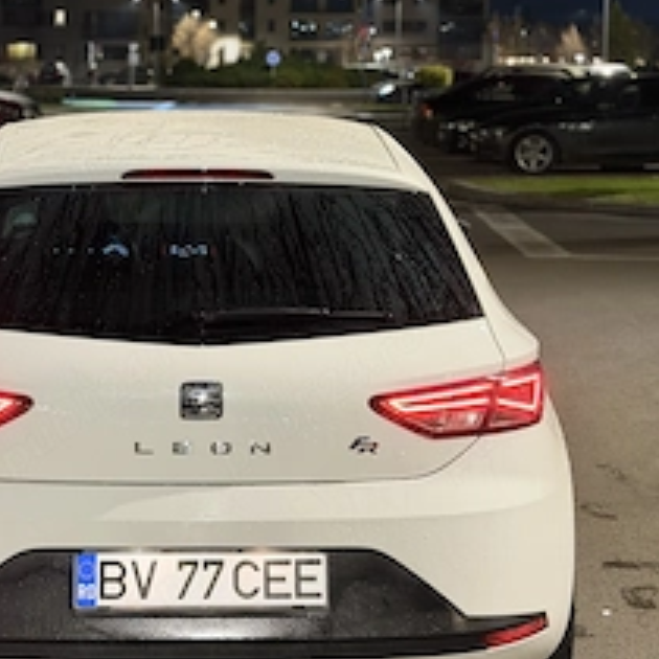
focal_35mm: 81
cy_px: 210
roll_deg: +0.6
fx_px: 1745
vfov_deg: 21.3
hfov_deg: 21.3
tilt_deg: -5.8
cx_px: 210
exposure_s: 1/33
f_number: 1.78
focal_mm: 6.76
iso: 500
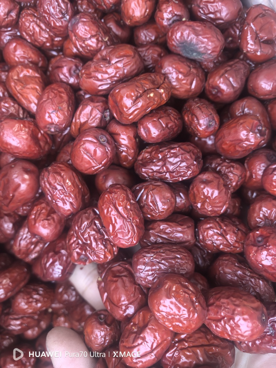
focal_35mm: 27
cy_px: 184
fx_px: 287
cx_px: 138
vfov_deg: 65.3
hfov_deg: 51.3
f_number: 2.8
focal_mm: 8.5
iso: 3200
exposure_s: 1/454
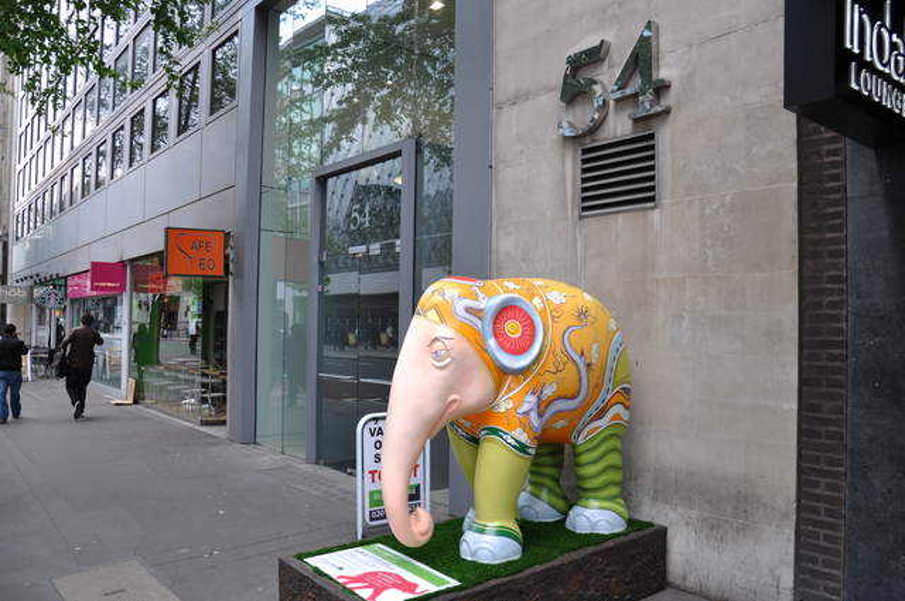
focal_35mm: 27
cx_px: 452
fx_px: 678
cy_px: 300
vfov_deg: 47.8
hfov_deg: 67.4
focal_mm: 18
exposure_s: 1/60
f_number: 4
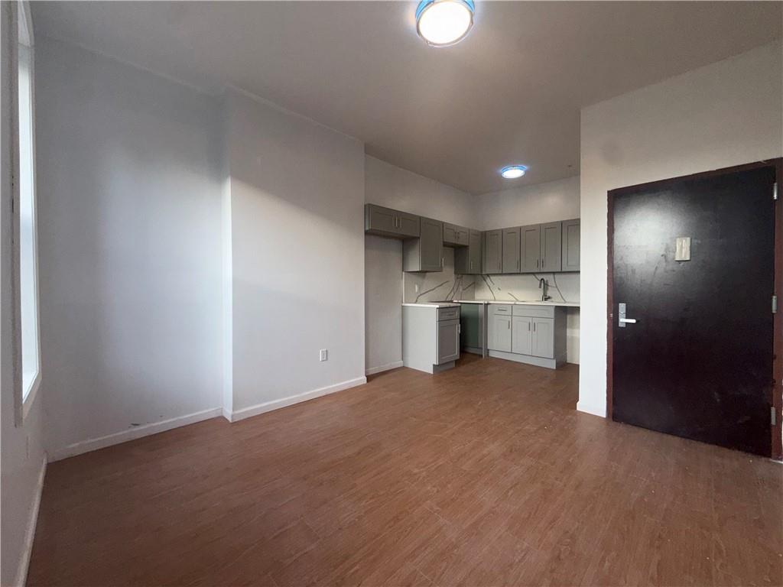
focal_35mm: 14
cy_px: 294
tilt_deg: -1.3
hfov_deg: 102.1
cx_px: 392
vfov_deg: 85.7
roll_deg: -0.2
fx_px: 317
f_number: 2.2
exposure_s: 1/122
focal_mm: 2.22
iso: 50
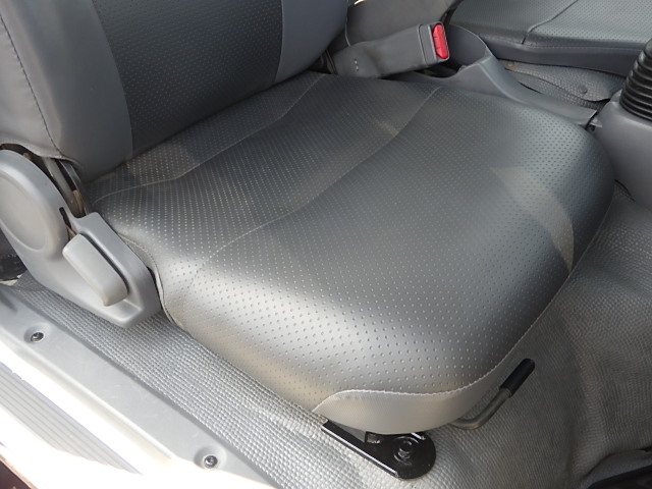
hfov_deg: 54.0
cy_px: 244
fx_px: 640
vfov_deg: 41.8
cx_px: 326
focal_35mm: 34
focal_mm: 6.1
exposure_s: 1/80
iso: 125
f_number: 3.8
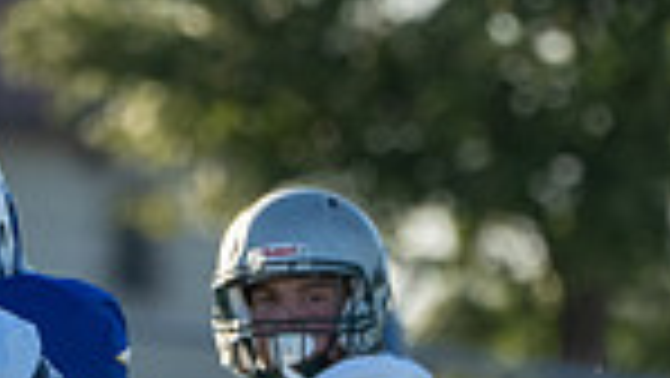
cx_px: 359
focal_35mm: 2452
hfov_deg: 0.9
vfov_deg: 0.5
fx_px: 43585
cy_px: 521
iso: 500
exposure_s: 1/1250
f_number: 5.6
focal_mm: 400
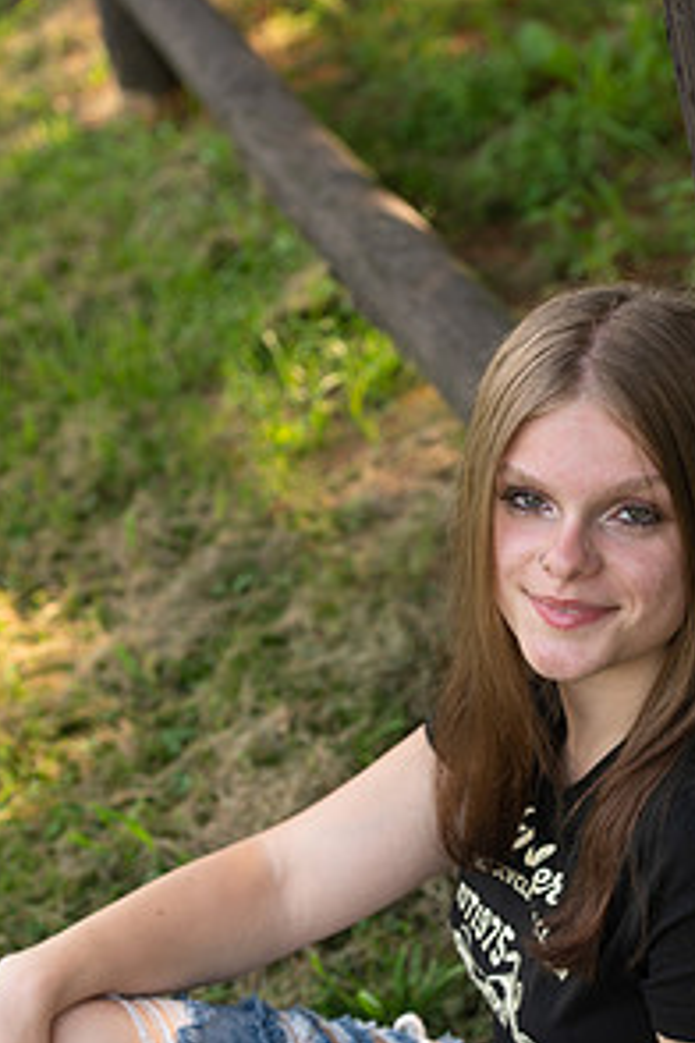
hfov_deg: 12.8
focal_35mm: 107
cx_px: 512
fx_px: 3098
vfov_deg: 19.0
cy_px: 749
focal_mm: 70
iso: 400
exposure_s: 1/200
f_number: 4.5
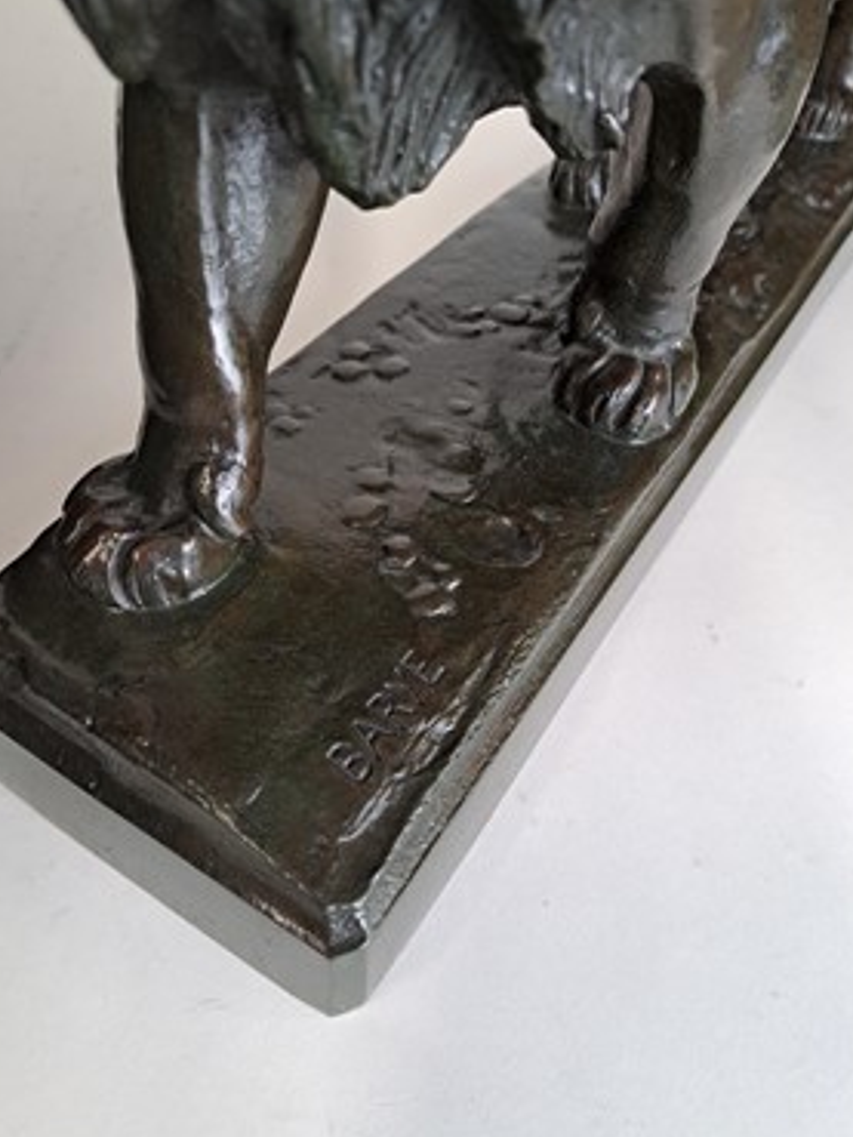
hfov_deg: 53.1
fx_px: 854
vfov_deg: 67.3
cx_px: 413
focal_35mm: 26
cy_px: 552
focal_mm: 5.23
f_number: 1.8
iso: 80
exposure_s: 1/50
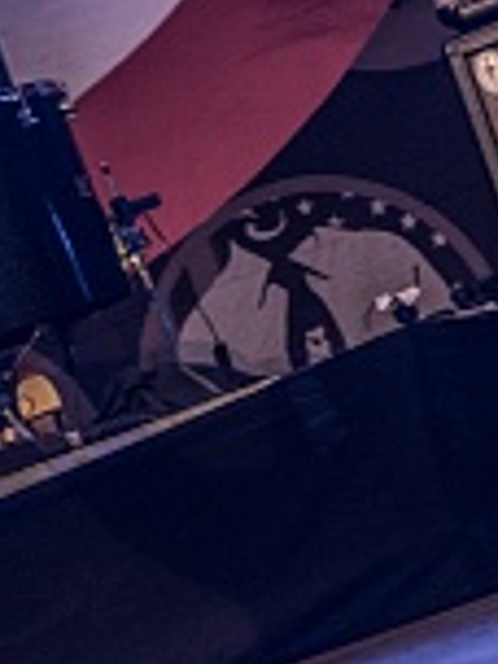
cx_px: -57
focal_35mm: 201
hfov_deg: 7.3
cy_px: -155
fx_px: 3856
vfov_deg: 9.7
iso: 800
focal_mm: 44
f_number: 2.8
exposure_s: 1/100
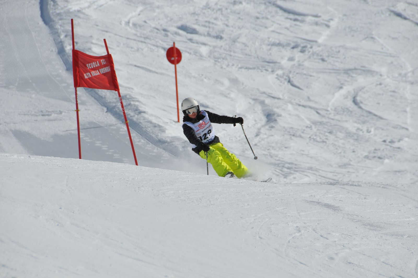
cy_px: 139
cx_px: 209
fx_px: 3479
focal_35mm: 300
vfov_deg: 4.6
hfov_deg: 6.9
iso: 200
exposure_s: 1/1600
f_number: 9
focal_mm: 200
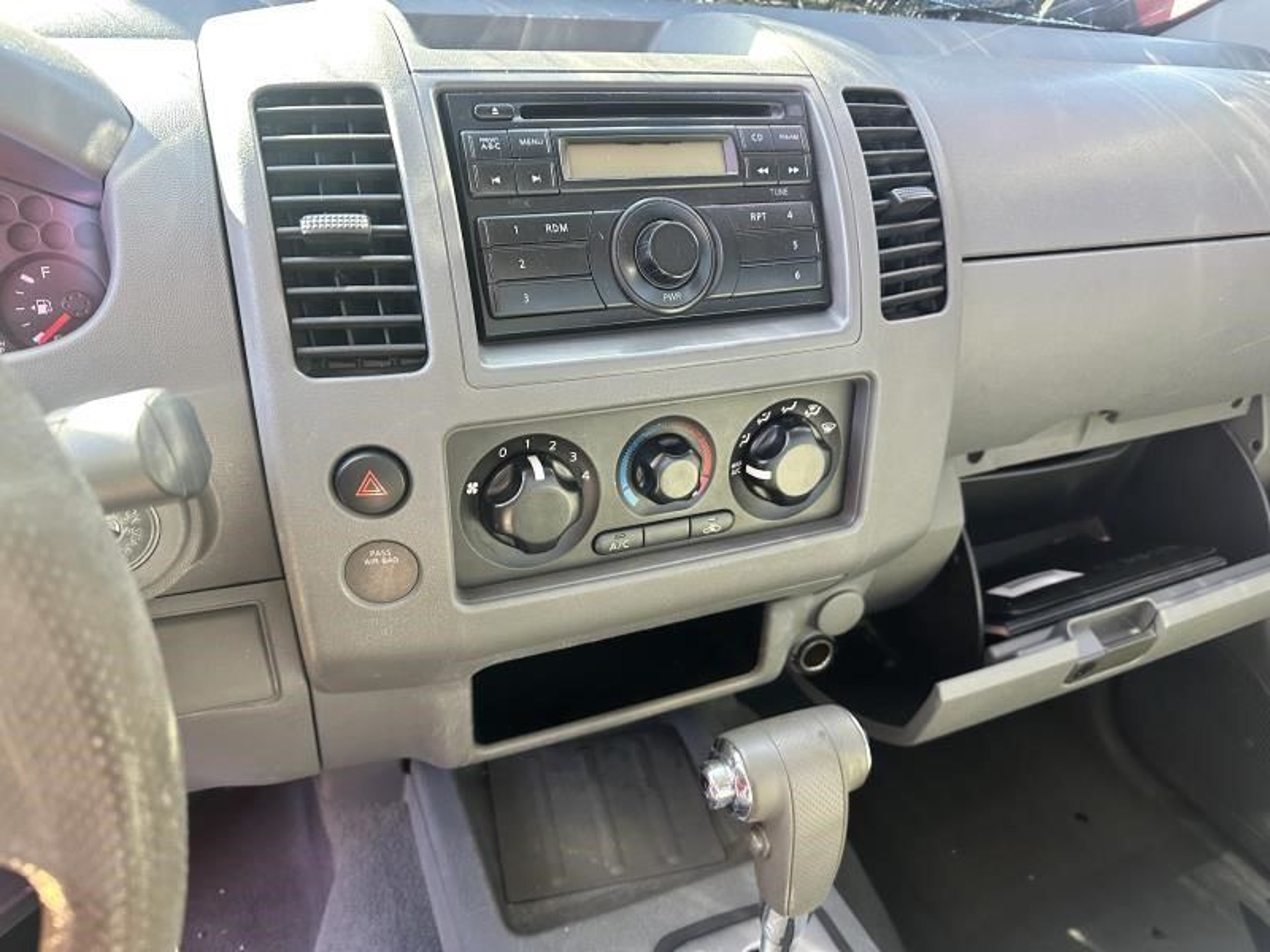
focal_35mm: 24
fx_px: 881
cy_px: 476
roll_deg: -0.1
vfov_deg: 56.8
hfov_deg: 71.6
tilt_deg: -34.1
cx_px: 635
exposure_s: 1/60
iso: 250
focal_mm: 6.86
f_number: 1.78
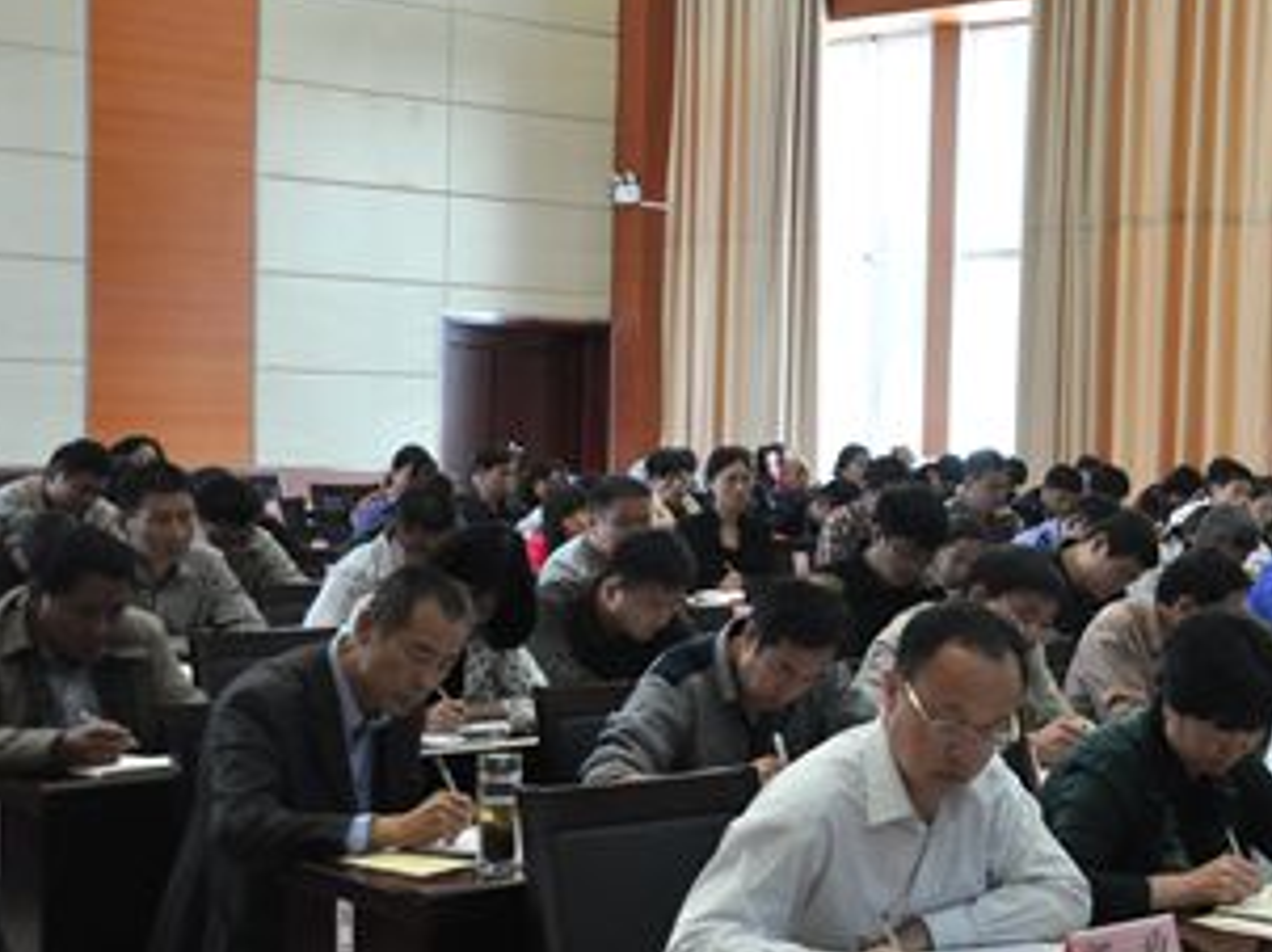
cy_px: 516
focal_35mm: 63
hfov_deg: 29.0
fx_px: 2313
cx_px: 1230
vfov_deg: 23.2
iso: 800
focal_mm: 22
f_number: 4.5
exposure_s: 1/80
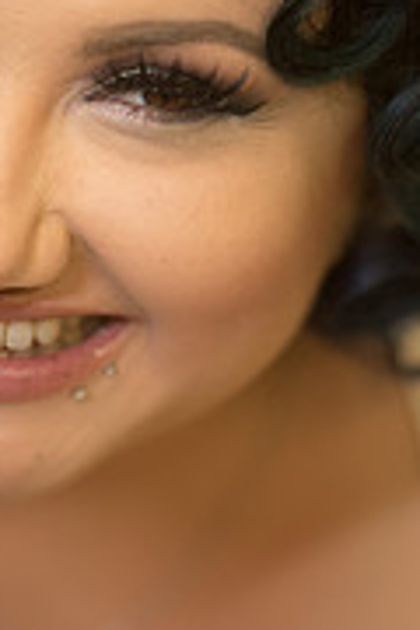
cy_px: 98
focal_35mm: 213
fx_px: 3727
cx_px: 136
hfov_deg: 6.4
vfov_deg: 9.6
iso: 800
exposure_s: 1/800
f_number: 1.4
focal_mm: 85
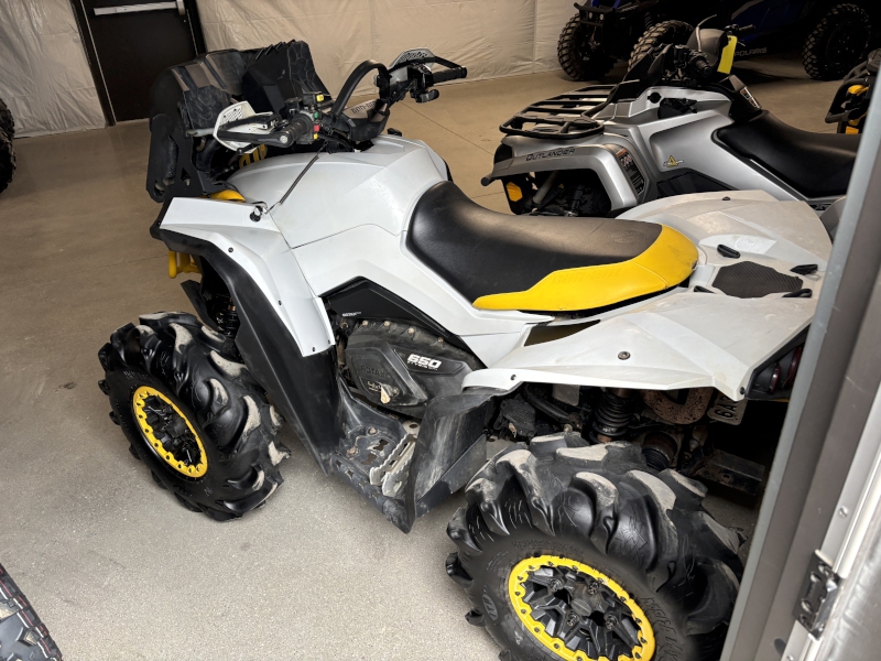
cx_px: 440
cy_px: 330
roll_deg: +2.8
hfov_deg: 67.3
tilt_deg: -31.3
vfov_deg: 53.1
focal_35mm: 26
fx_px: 662
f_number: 1.6
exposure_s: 1/120
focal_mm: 5.96
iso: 100
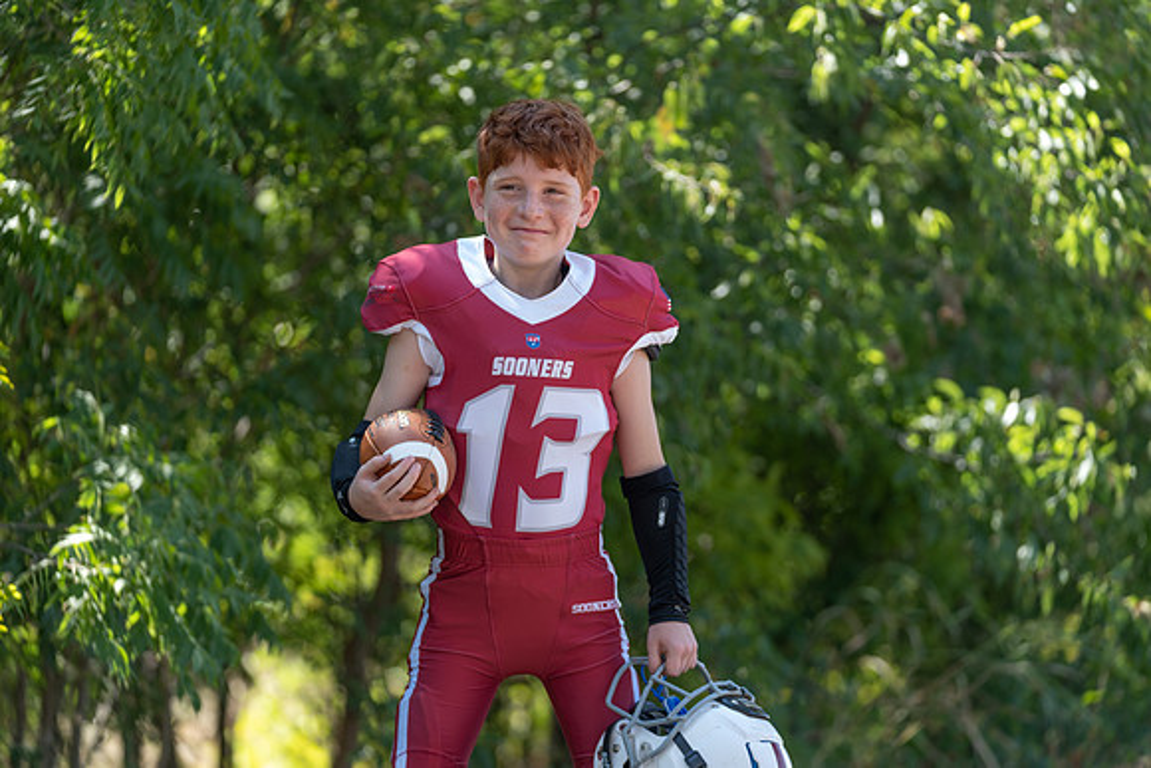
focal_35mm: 121
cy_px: 384
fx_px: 3869
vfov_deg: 11.3
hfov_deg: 16.9
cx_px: 576
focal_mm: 121
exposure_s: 1/320
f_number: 2.8
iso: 80
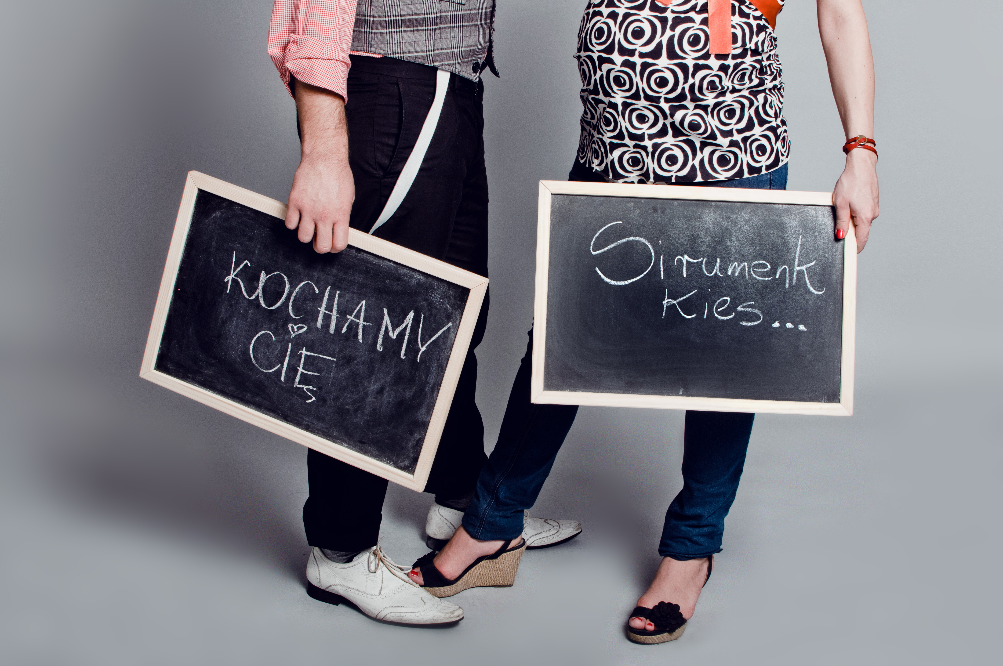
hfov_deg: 37.9
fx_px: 1461
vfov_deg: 25.7
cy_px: 333
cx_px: 502
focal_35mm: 52
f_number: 9
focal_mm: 35
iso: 200
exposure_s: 1/200
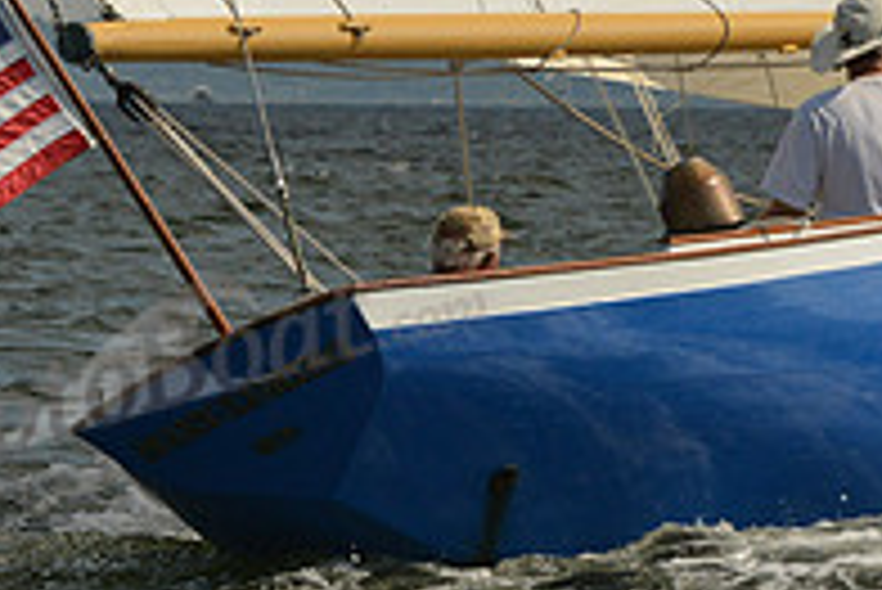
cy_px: 74
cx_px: 724
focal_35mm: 400
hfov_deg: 5.1
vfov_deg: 3.4
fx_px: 9807
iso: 1000
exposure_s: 1/1250
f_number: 11
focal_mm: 135
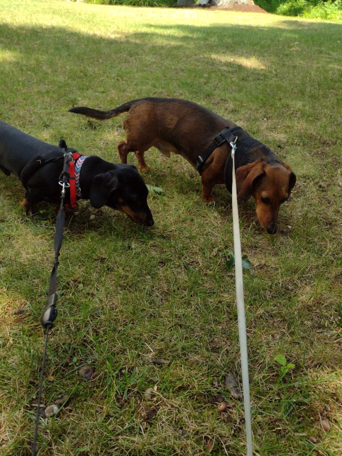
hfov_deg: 51.4
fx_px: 356
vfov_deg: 65.3
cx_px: 171
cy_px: 228
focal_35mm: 27
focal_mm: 4.71
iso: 100
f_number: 1.7
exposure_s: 1/402
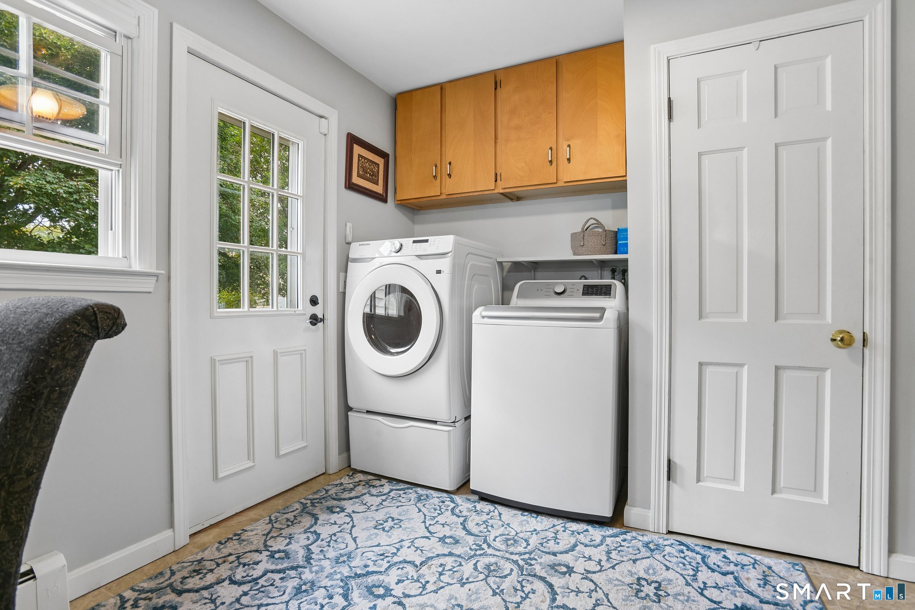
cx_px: 458
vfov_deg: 70.4
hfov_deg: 93.3
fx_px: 432
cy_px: 305
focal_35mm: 17
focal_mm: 17
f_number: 11
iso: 400
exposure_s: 1/15
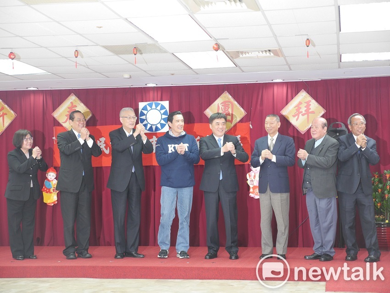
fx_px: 788
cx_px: 195
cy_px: 146
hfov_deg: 27.8
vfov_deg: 21.0
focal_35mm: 70
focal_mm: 35
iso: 1250
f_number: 2.8
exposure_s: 1/125
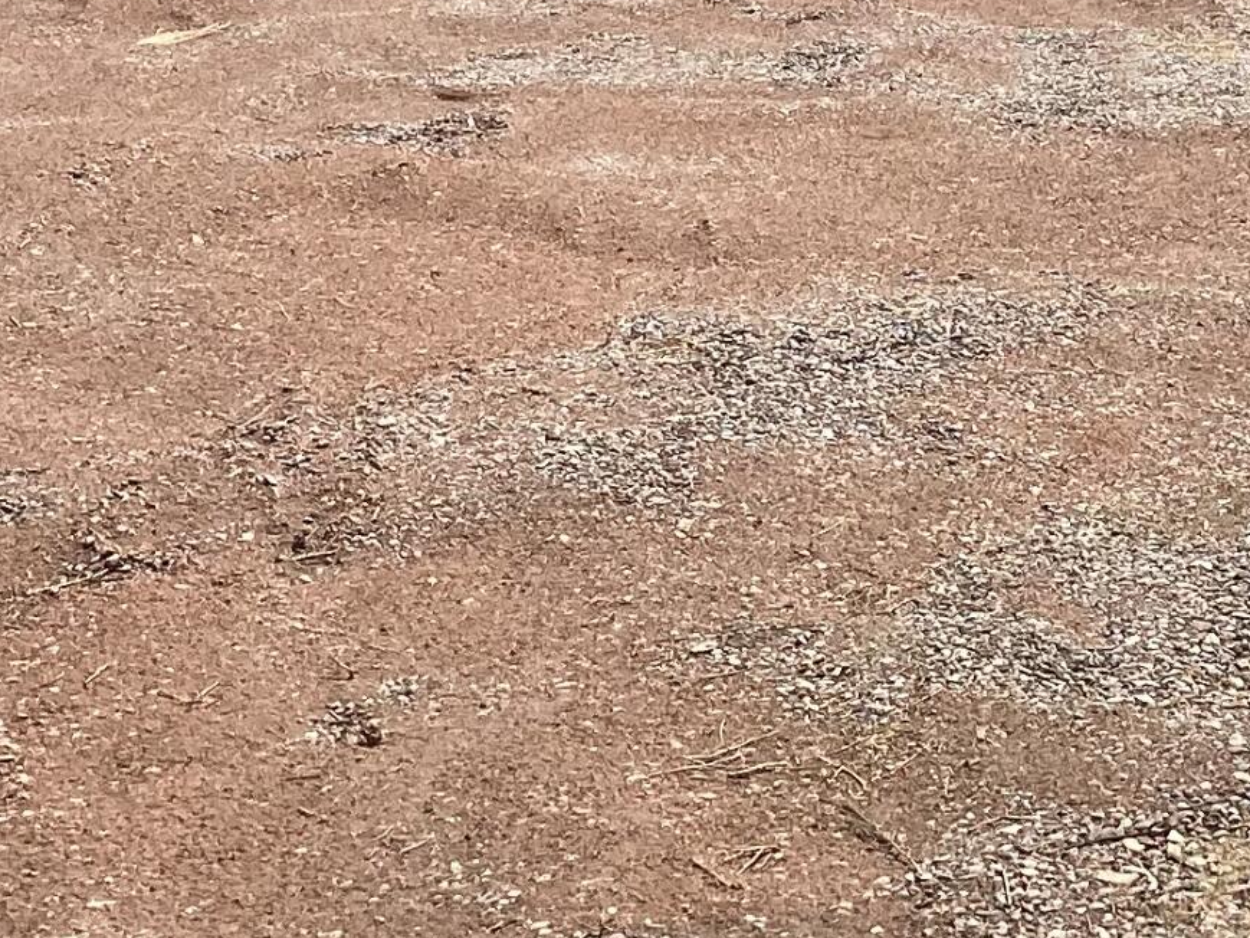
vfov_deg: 13.7
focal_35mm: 107
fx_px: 3864
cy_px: 78
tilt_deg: -10.3
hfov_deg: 18.2
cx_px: 1021
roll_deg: -1.1
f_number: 2.4
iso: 25
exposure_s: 1/2203
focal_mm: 3.3
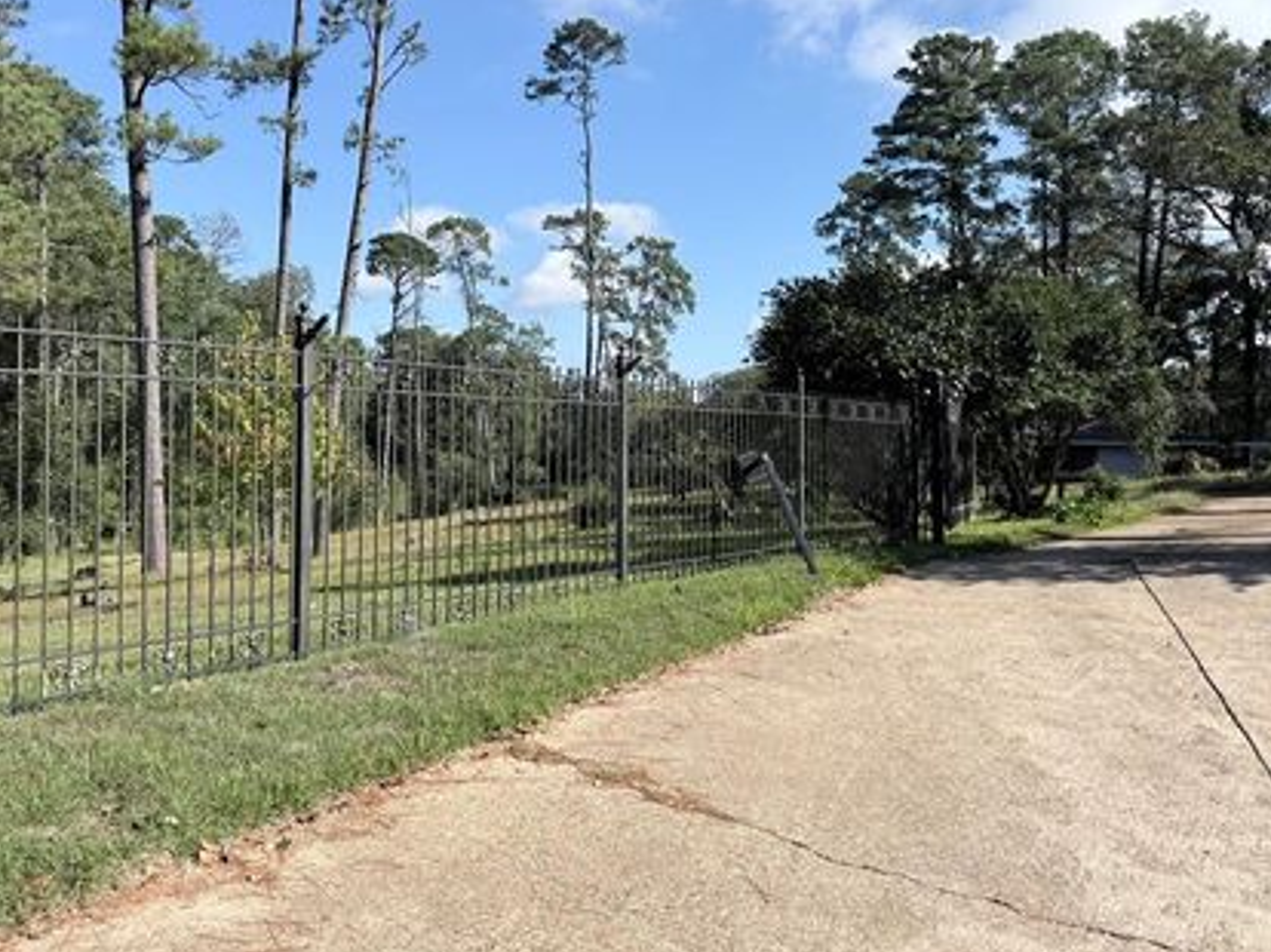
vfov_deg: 48.1
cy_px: 419
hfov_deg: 61.7
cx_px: 617
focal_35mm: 29
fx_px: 1064
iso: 80
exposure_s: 1/4167
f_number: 1.78
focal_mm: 6.76
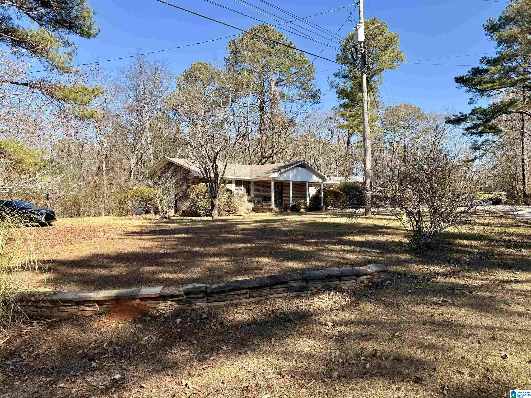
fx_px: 368
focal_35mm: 24
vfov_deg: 56.8
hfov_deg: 71.6
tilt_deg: +0.4
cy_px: 199
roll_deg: +1.4
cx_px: 266
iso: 80
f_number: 1.78
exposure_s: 1/1812
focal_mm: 6.76
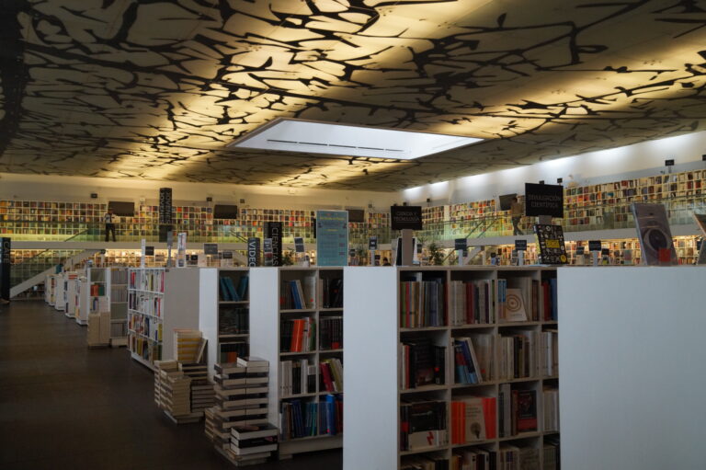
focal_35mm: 33
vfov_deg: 39.9
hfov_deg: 57.3
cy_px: 235
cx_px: 353
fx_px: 647
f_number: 4
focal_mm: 22
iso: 1000
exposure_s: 1/160
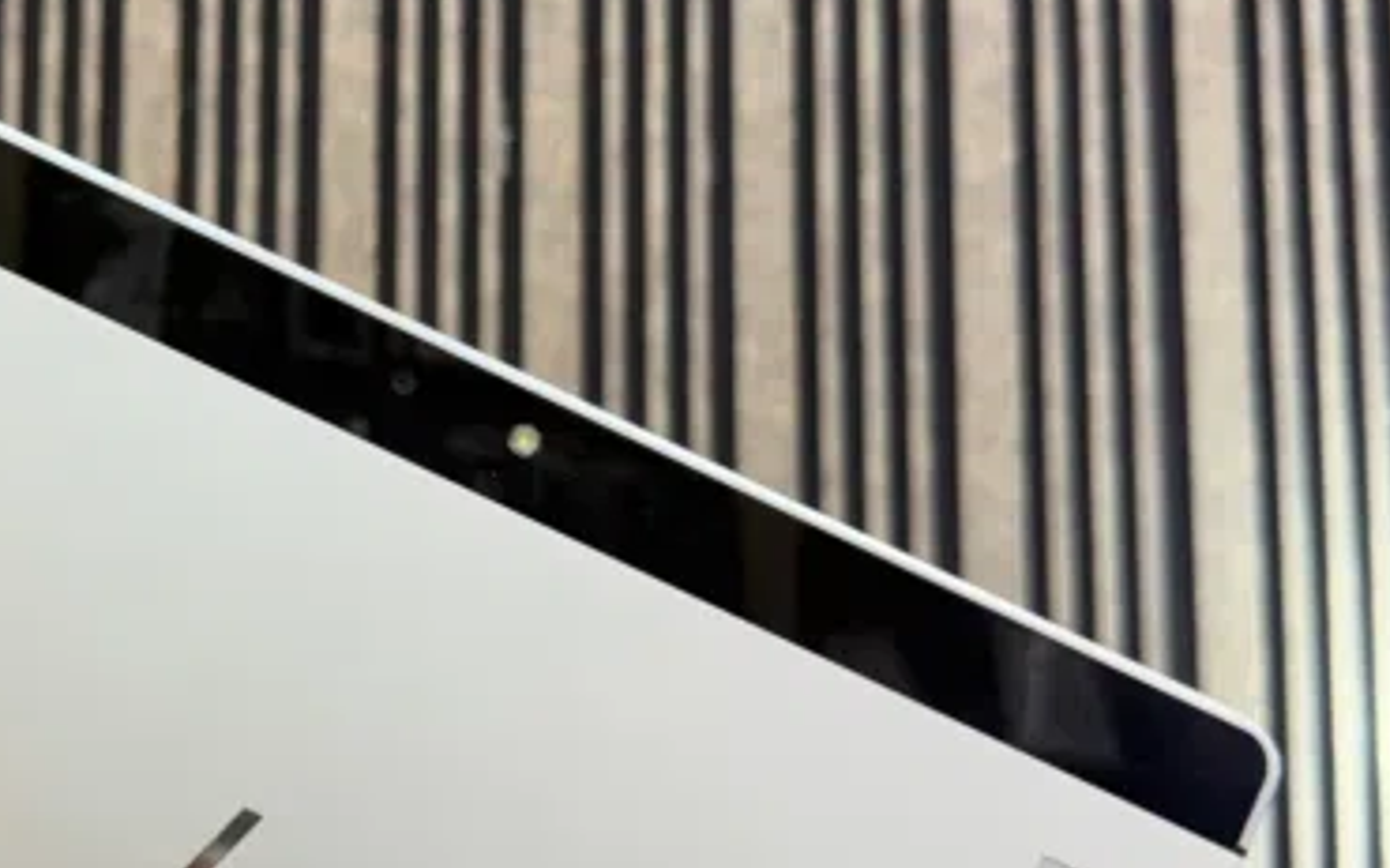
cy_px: 845
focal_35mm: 44
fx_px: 1666
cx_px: 248
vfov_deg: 27.7
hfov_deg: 42.9
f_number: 1.78
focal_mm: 6.76
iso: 125
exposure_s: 1/100
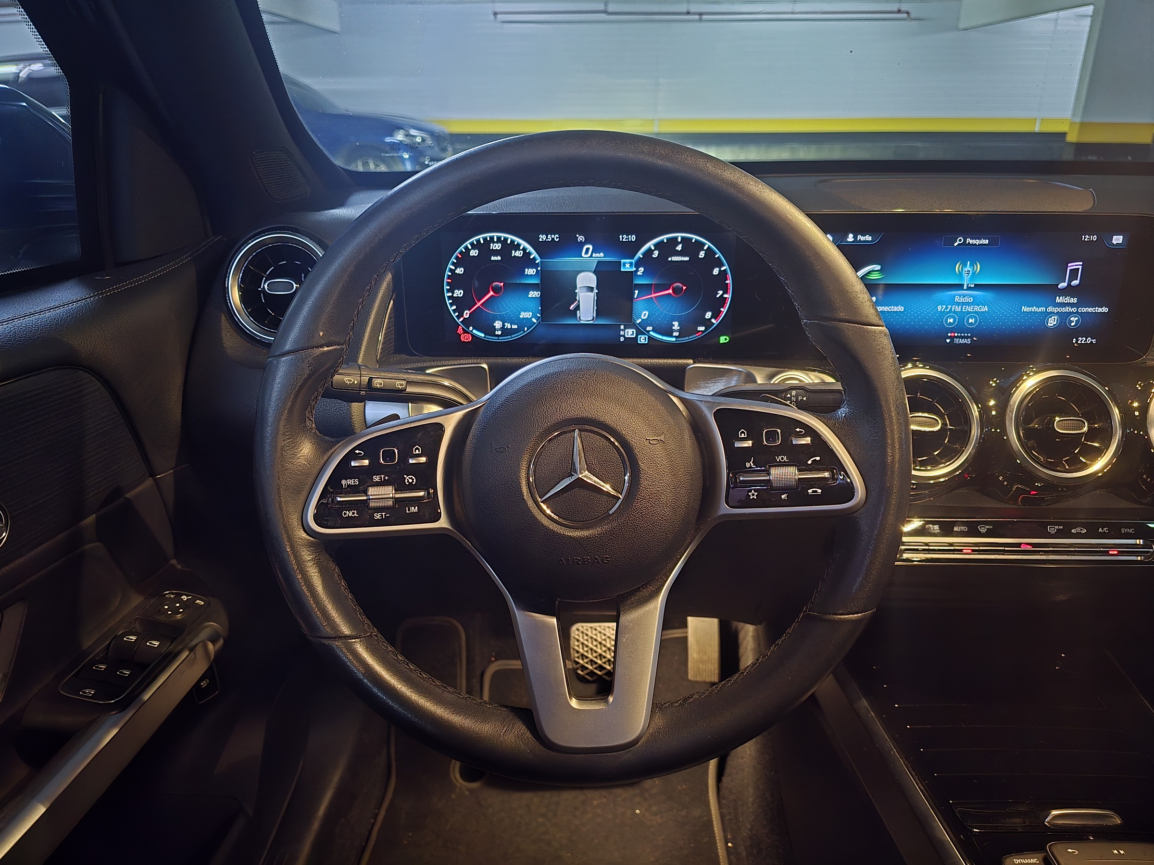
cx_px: 577
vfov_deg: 58.9
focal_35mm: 23
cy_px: 432
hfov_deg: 73.9
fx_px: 767
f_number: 1.7
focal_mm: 6.3
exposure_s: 1/30
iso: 2000
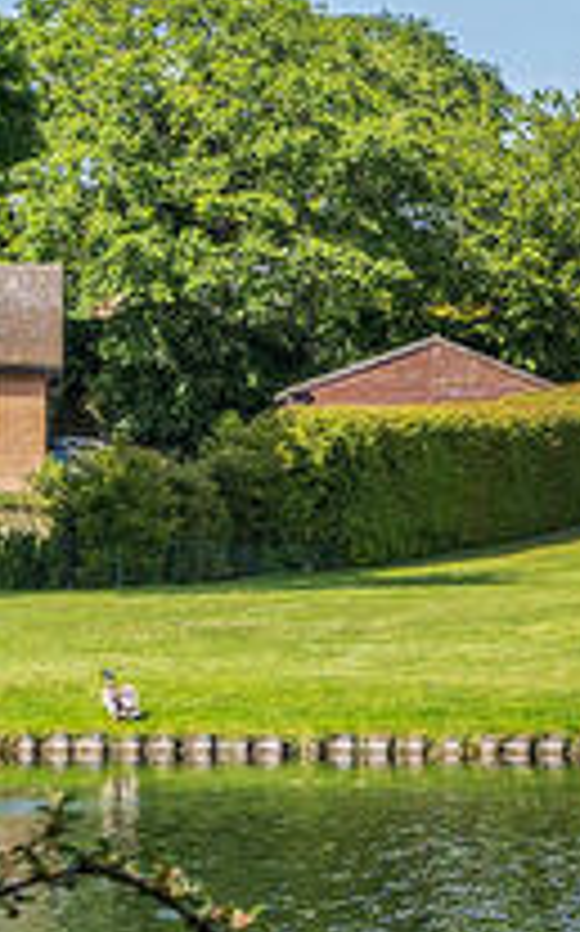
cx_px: 1497
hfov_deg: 9.2
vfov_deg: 16.8
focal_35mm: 124
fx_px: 3143
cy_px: 452
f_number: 8
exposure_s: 1/320
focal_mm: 24
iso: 400
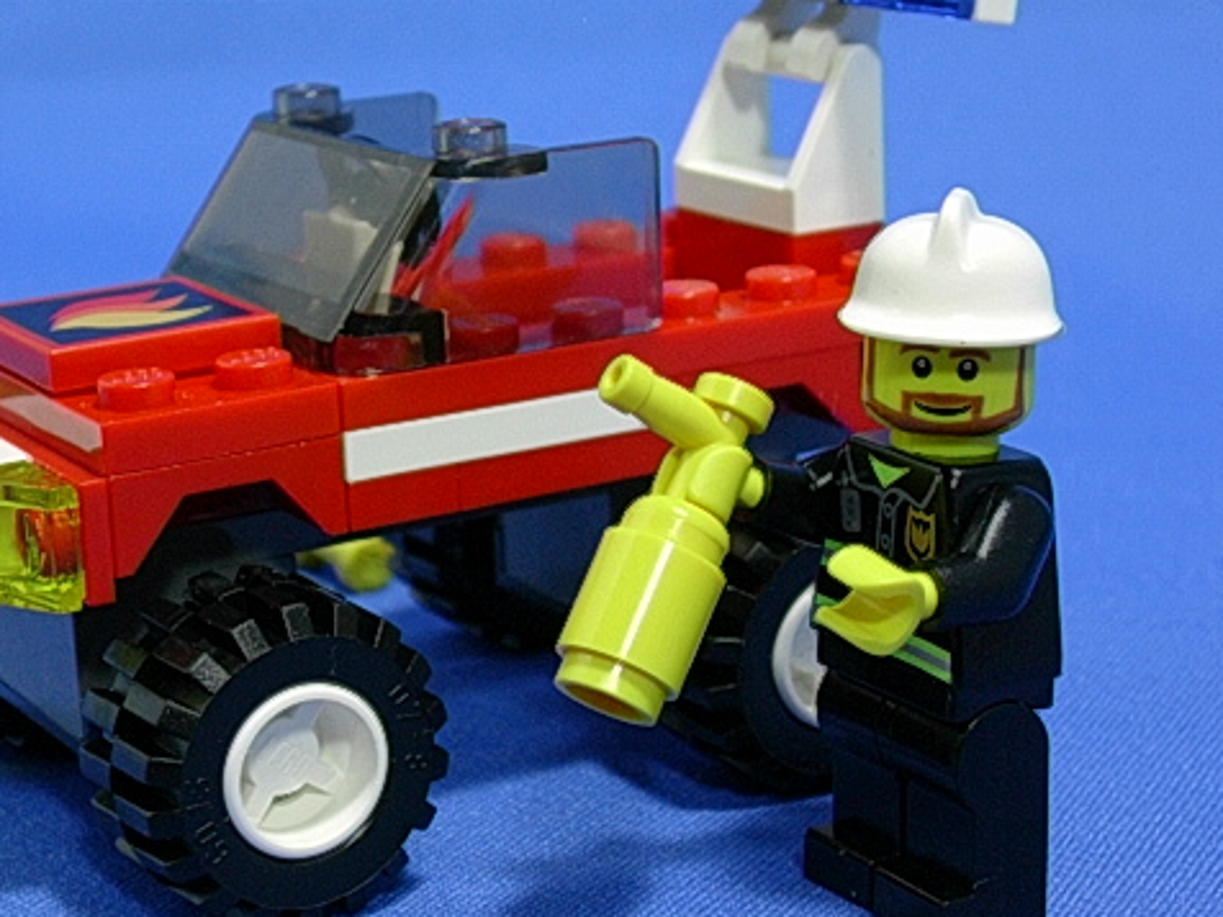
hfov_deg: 21.8
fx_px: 3180
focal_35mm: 90
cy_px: 429
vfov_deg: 16.4
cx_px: 537
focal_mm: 10.2
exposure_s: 1/12.3
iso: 70
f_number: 3.6
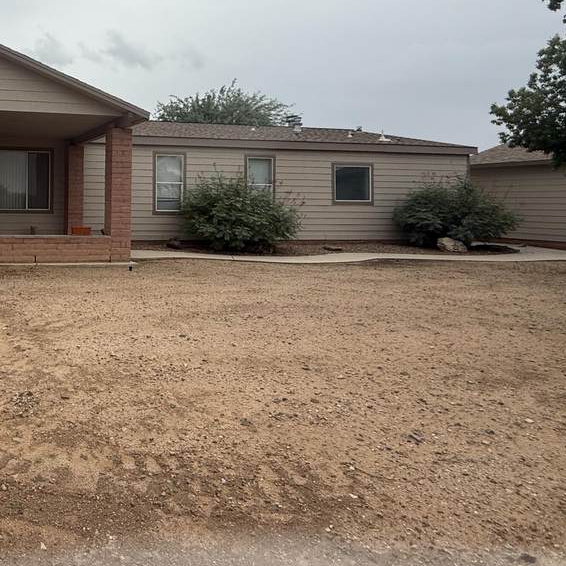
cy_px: 190
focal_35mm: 28
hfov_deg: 49.4
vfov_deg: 56.1
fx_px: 518
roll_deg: +0.6
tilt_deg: -2.7
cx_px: 32
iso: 50
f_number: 2.2
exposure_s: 1/510
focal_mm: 2.22
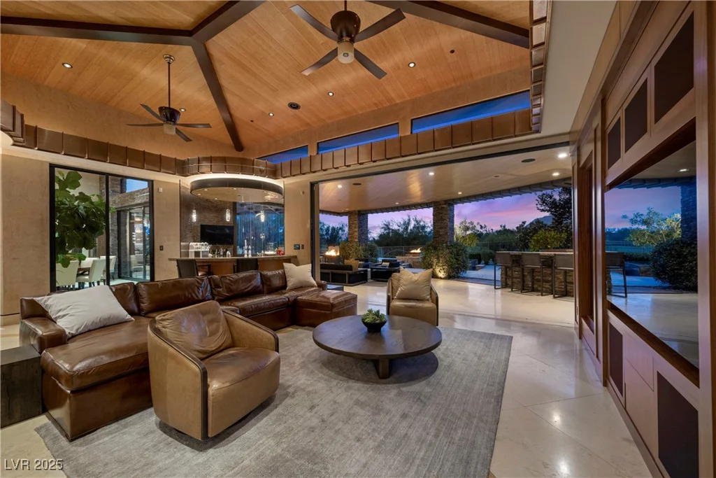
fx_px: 278
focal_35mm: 14
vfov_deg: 81.2
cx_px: 358
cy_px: 239
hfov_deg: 104.2
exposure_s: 1.6
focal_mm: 14
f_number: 8
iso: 800
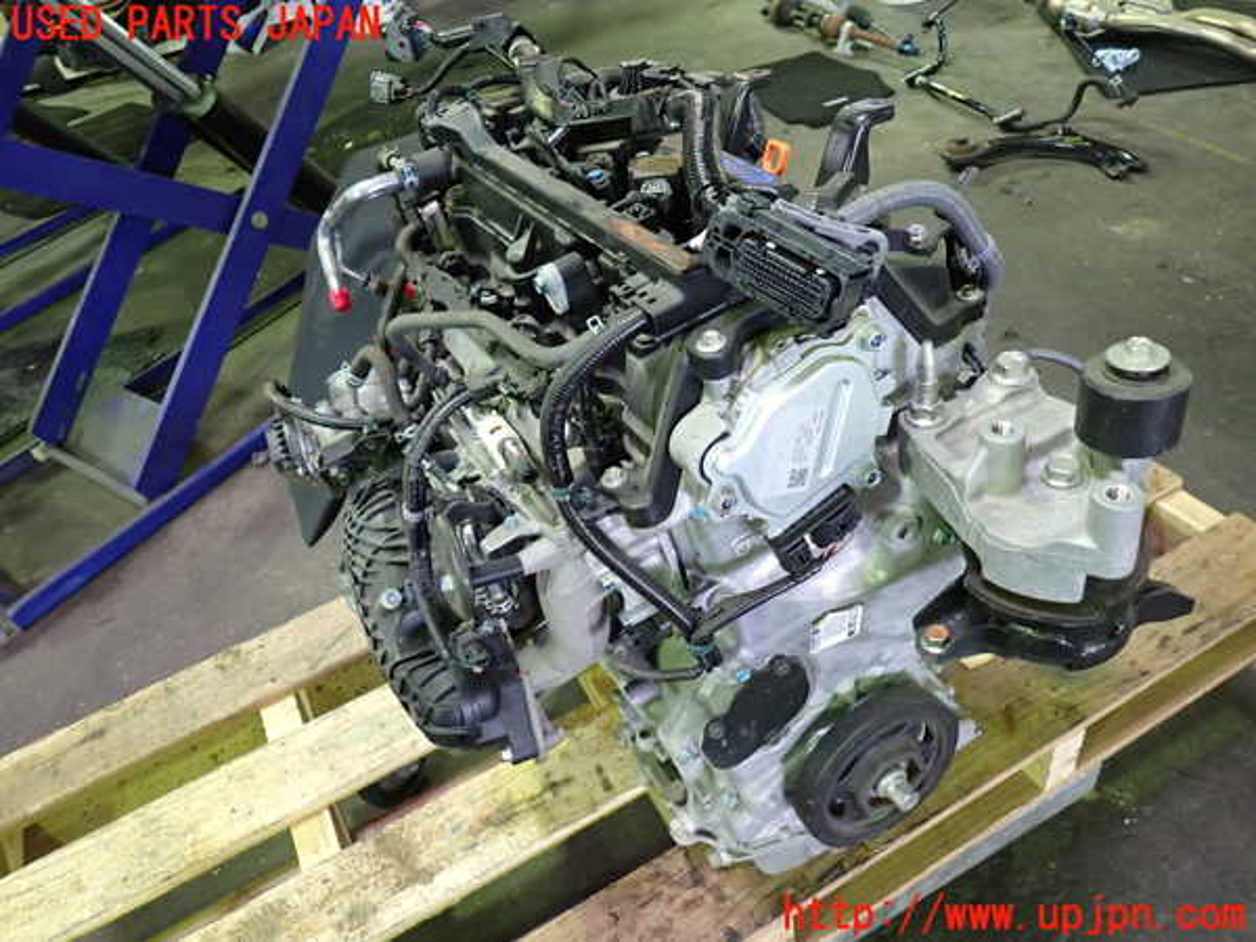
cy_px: 471
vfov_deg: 54.9
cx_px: 628
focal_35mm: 25
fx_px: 907
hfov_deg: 69.4
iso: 500
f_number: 2
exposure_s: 1/30
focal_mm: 4.5
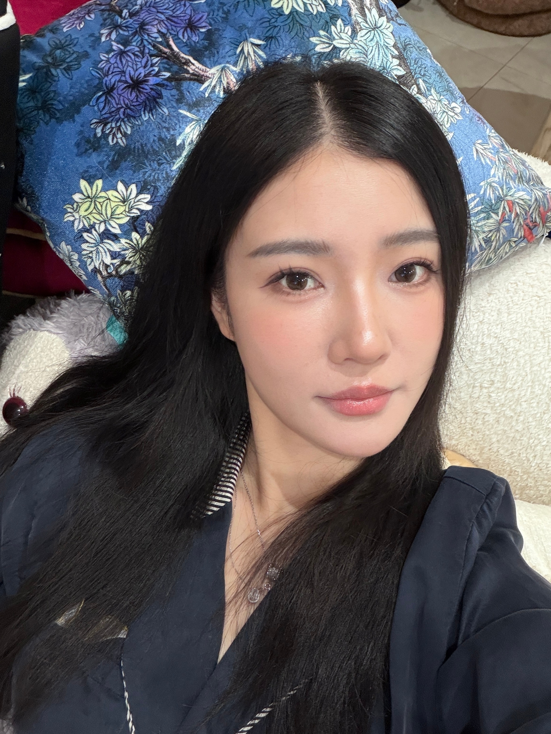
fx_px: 637
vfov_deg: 60.0
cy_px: 367
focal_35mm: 30
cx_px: 276
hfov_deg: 46.8
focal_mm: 2.71
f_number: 1.9
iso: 200
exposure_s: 1/33
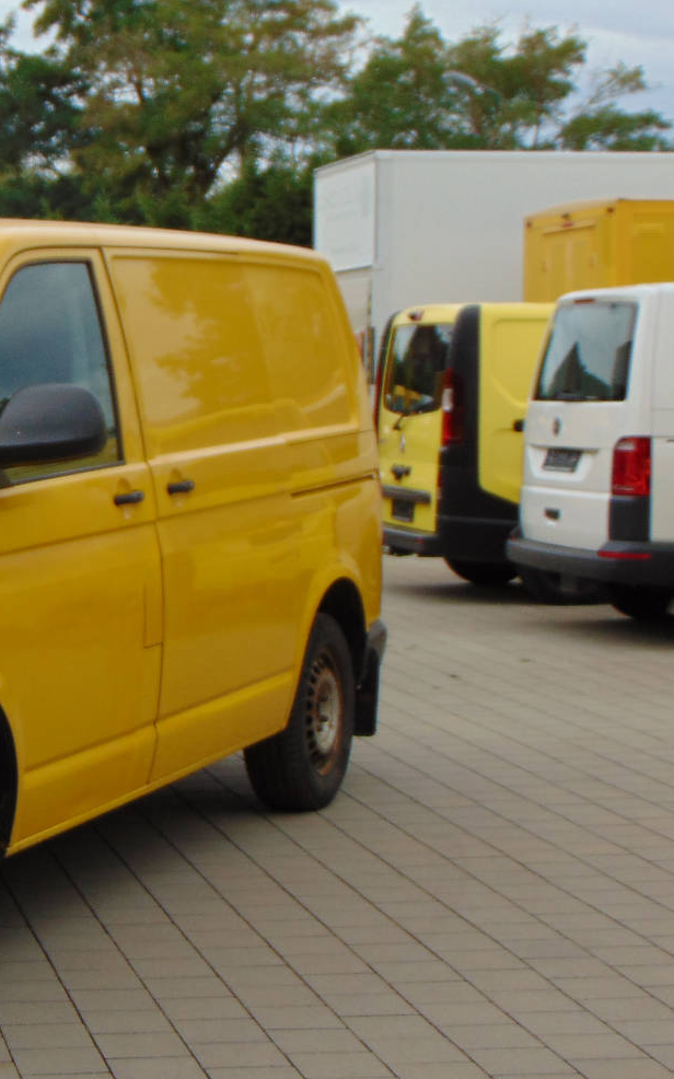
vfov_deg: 24.1
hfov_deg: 14.7
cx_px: -119
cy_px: 526
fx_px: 2528
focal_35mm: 86
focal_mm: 9
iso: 80
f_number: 3.5
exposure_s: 1/640
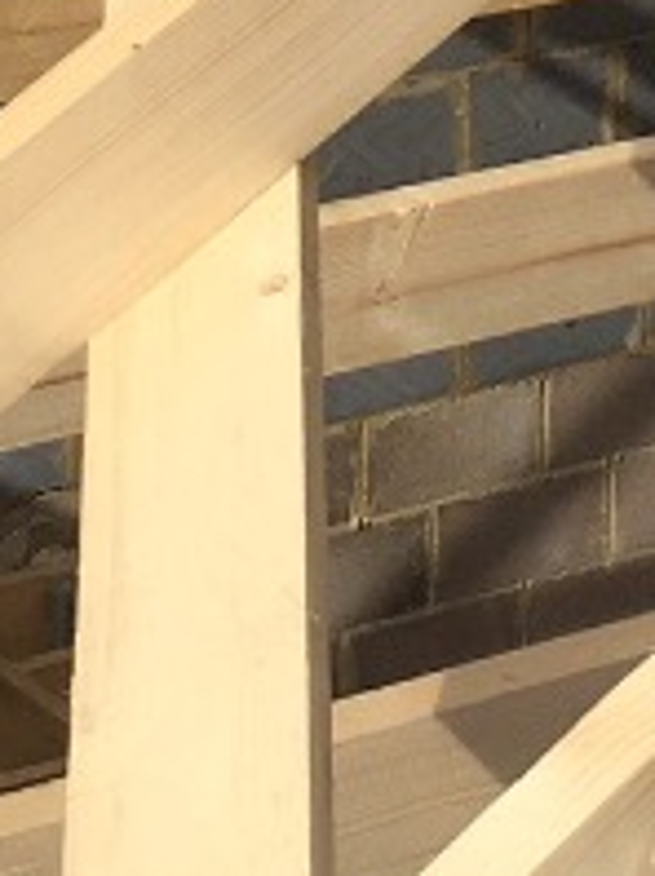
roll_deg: -1.7
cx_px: 522
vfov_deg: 10.7
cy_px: -588
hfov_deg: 8.4
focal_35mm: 176
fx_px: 4450
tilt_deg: -8.7
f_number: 2.2
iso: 25
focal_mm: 4.15
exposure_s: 1/2079
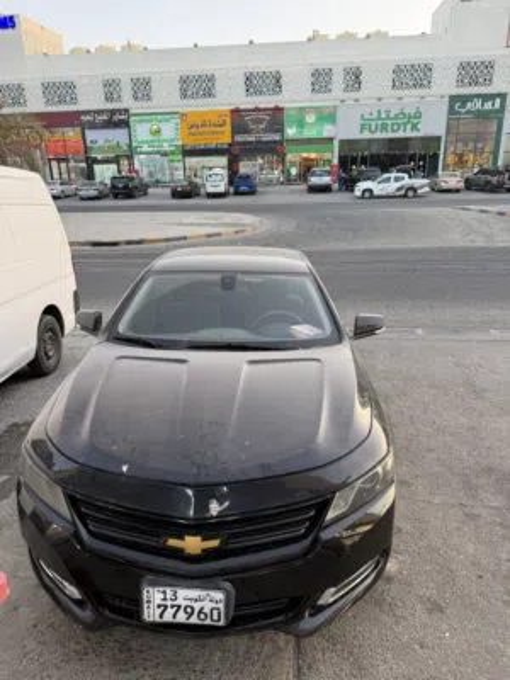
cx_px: 255
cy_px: 340
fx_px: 471
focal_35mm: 24
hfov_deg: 56.8
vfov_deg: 71.6
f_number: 1.78
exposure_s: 1/137
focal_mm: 6.76
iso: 64
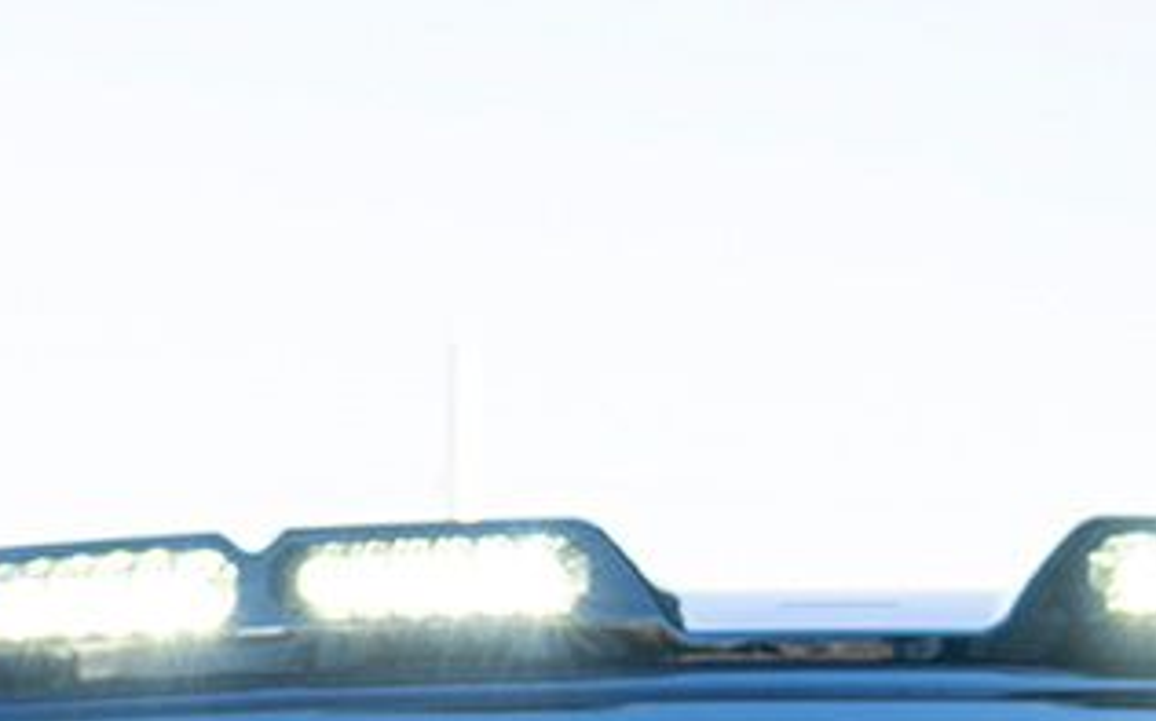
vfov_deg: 6.4
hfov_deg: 11.3
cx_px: 849
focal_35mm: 186
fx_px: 5856
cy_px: 2159
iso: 200
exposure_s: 1/60
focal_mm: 32
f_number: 4
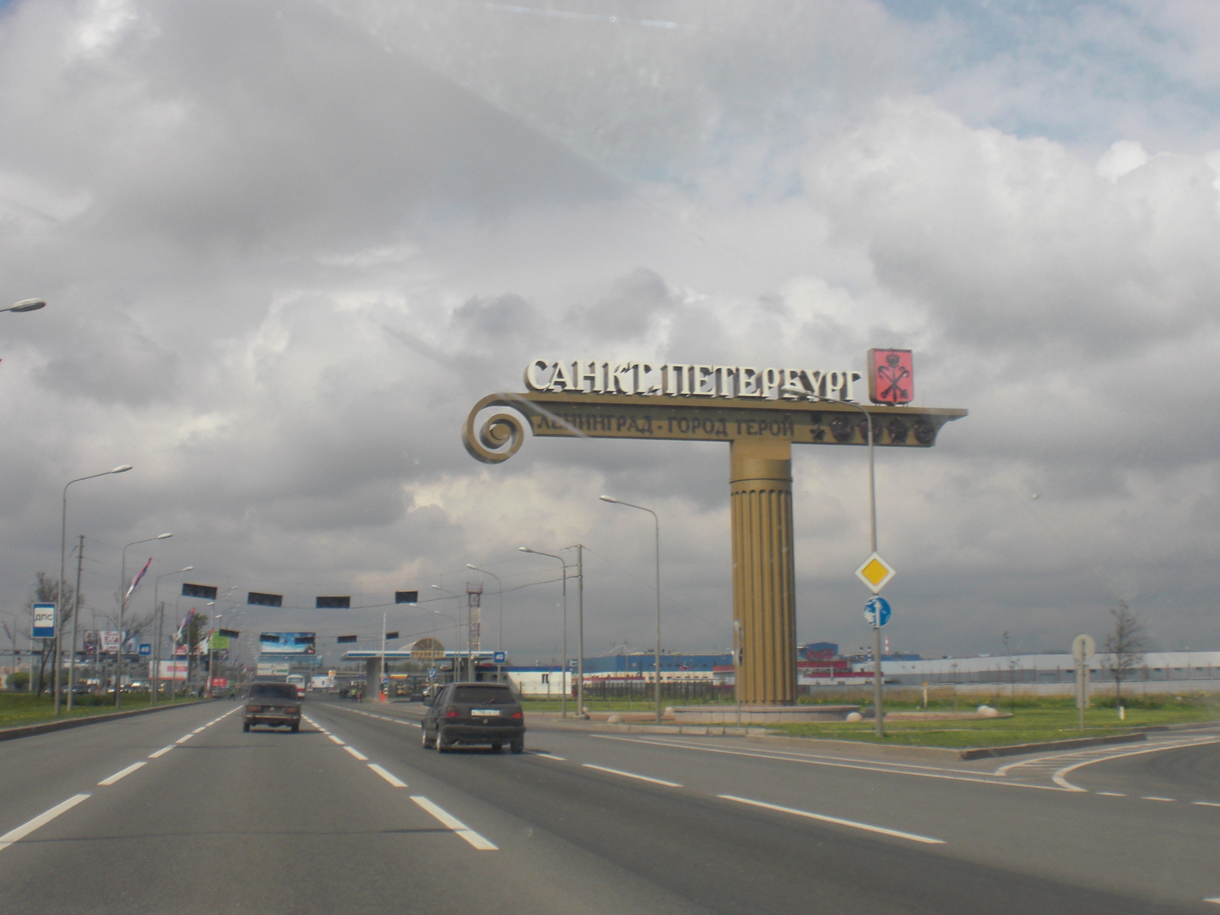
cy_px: 443
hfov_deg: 43.9
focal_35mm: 43
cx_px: 613
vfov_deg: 33.6
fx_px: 1515
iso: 64
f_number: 5.6
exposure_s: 1/500
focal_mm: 6.3
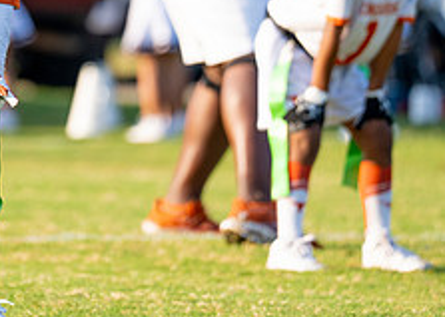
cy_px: -23
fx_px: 7629
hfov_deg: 3.3
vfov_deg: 2.4
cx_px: -2
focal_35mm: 604
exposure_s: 1/1600
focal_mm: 200
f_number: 2.8
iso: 200
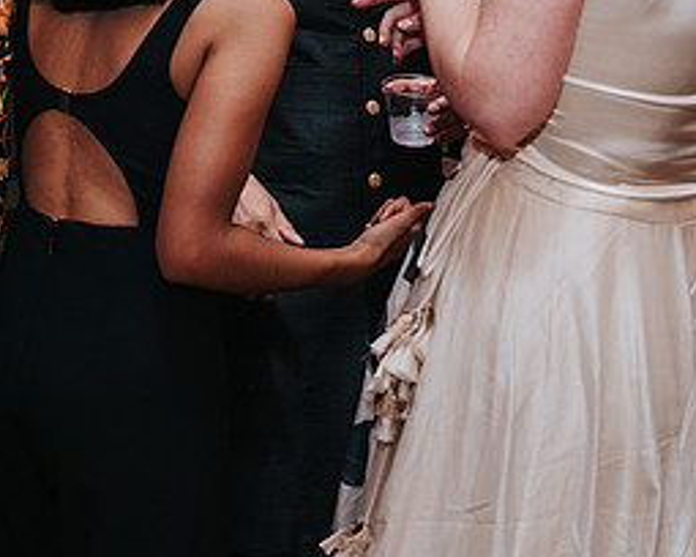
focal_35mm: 87
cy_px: 82
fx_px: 1792
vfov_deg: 17.5
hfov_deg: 21.9
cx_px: 274
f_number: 3.2
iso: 800
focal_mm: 35
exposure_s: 1/200
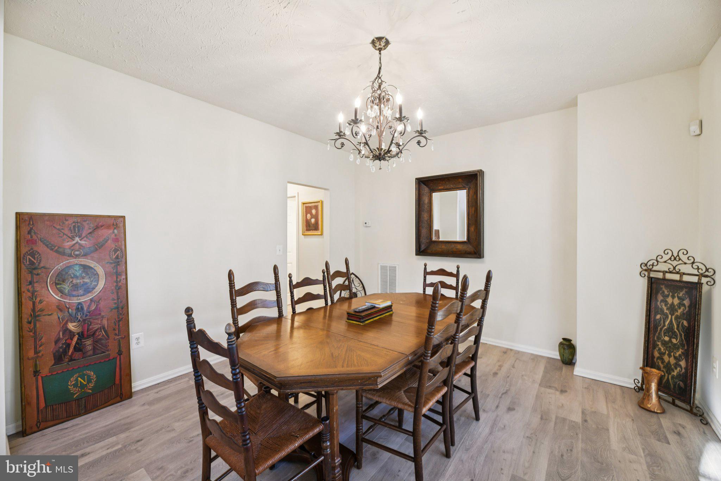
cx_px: 360
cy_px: 240
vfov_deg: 81.2
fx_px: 280
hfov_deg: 104.3
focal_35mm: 14
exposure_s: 1/5
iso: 400
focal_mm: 14
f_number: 8
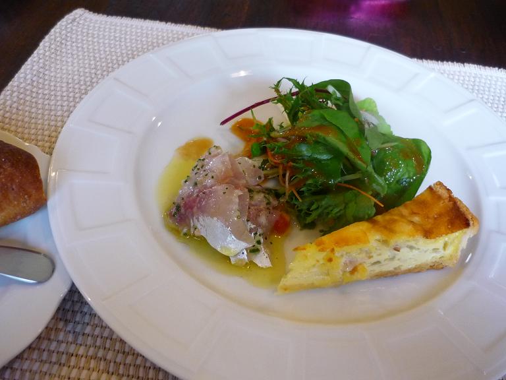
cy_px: 190
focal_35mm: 33
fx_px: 482
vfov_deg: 42.9
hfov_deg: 55.4
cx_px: 253
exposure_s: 1/30
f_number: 2.8
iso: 320
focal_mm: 5.5
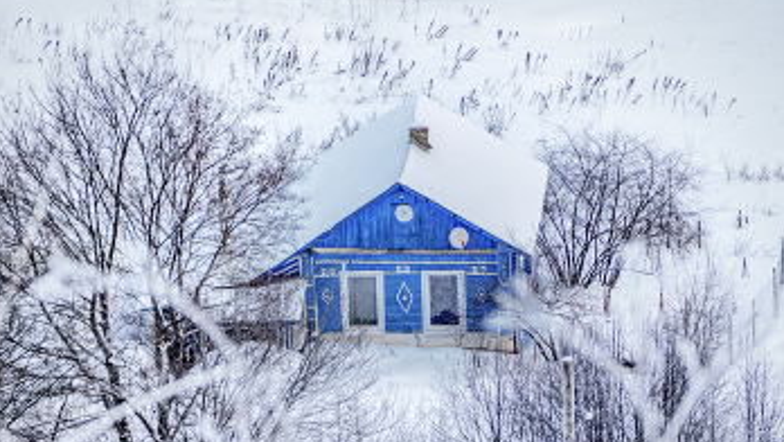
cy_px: 283
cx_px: 392
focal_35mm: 329
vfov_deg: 3.7
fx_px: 6842
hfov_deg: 6.6
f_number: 5.6
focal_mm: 150
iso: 250
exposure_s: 1/320
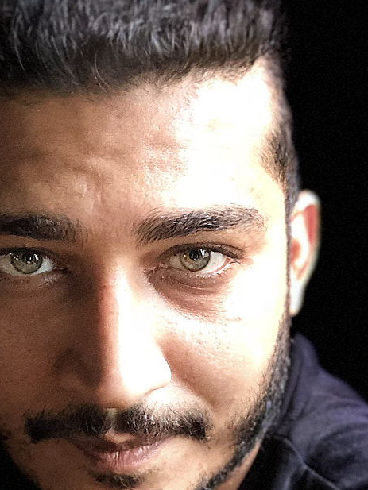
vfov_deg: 23.0
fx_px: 1176
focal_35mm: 83
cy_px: 430
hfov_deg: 17.8
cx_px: 152
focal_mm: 2.87
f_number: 2.2
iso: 160
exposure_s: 1/20
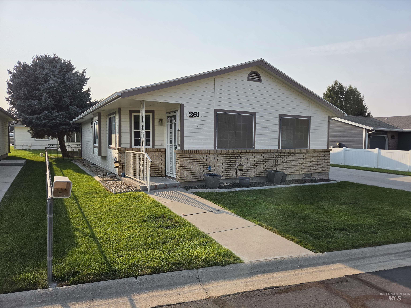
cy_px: 154
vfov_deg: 58.9
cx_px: 206
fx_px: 273
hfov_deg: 73.9
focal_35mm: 23
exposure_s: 1/5595
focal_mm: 5.4
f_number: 1.8
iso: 80
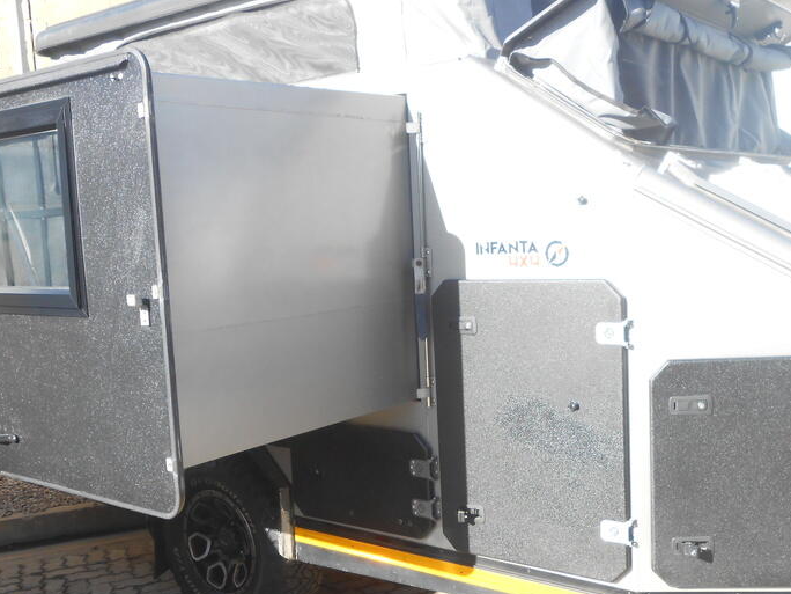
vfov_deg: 37.6
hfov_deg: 49.0
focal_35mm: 38
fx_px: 868
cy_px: 350
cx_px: 406
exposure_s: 1/250
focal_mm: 4.6
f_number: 3.5
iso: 125
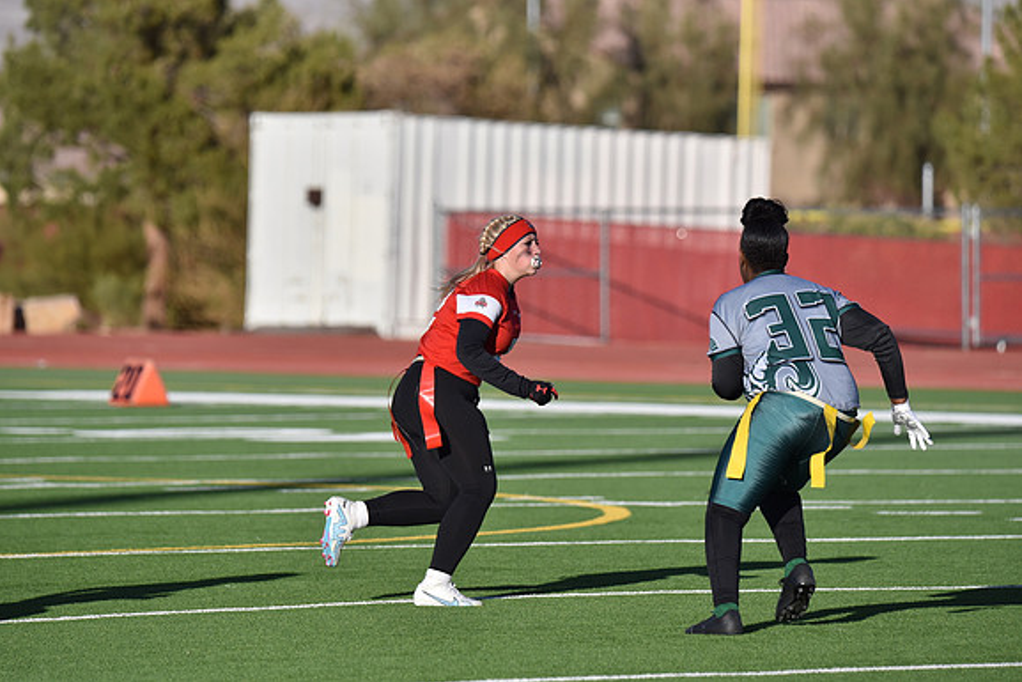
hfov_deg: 5.9
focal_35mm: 352
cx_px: 512
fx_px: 9995
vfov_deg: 3.9
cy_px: 341
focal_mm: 350
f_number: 6
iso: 560
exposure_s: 1/4000
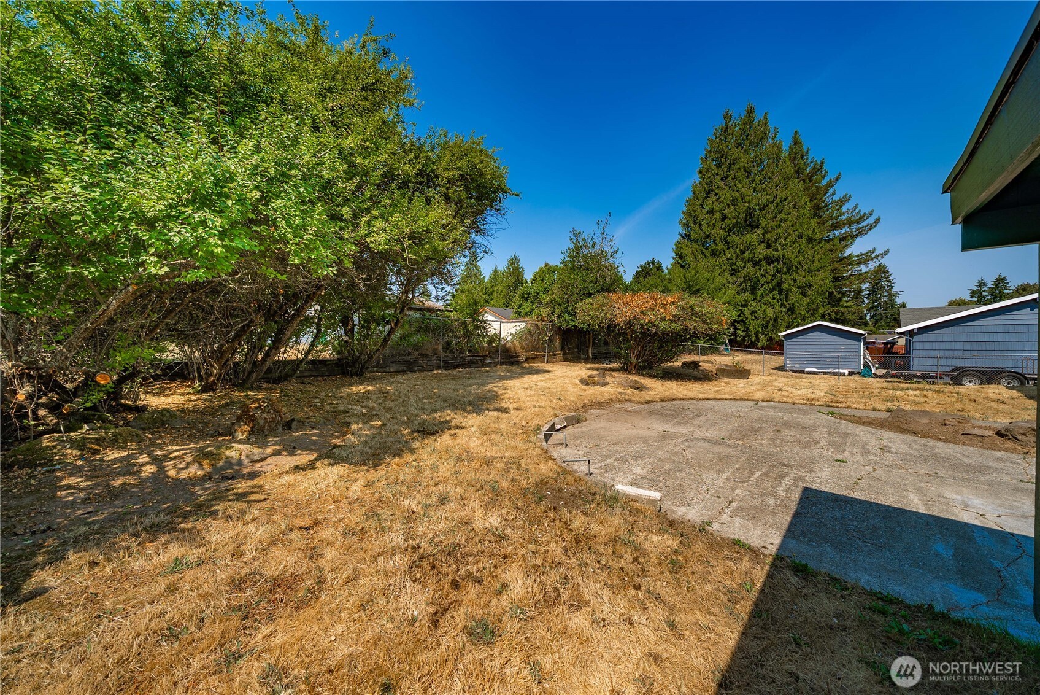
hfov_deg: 112.6
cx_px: 520
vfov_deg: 90.1
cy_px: 348
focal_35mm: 12
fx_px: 347
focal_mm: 12
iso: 80
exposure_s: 1/160
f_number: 7.1
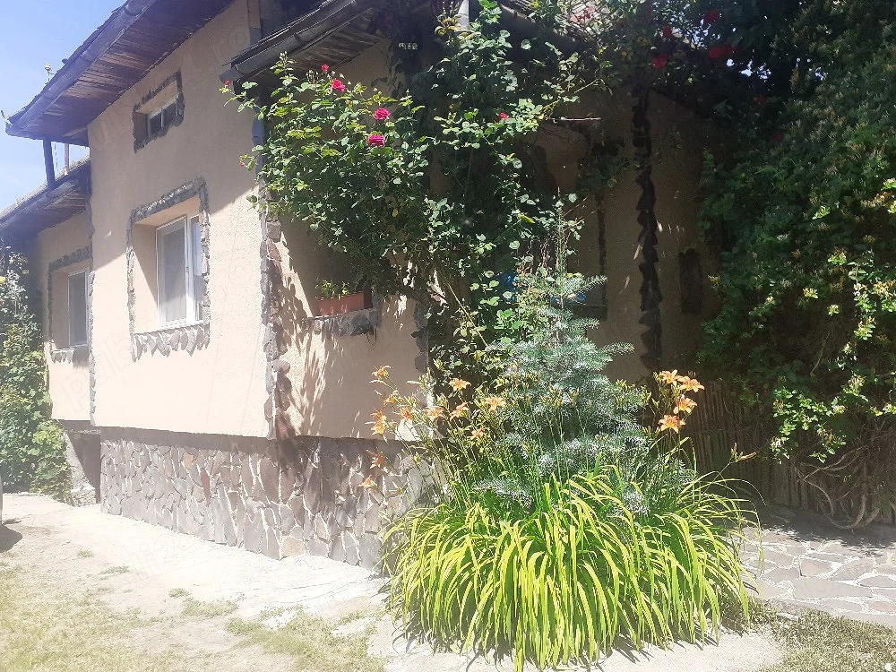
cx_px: 448
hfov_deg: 65.3
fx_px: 699
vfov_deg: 51.4
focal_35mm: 27
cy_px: 336
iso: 40
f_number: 1.9
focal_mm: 3.6
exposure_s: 1/909
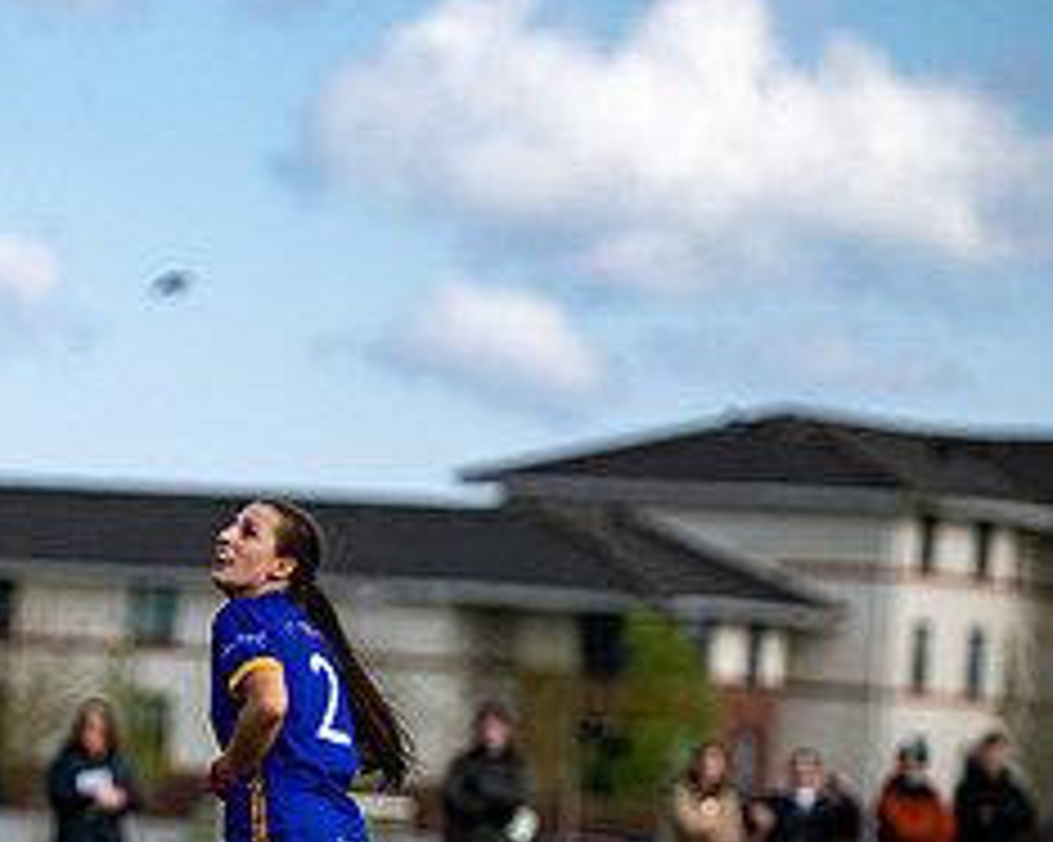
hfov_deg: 4.6
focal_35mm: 419
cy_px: 822
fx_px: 13053
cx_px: -248
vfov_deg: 3.7
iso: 200
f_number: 2.8
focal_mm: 180
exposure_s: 1/6400
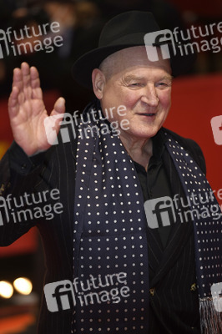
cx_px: 111
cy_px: 167
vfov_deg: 11.1
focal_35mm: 185
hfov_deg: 7.4
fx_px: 1714
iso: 800
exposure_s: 1/400
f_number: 3.5
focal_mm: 185
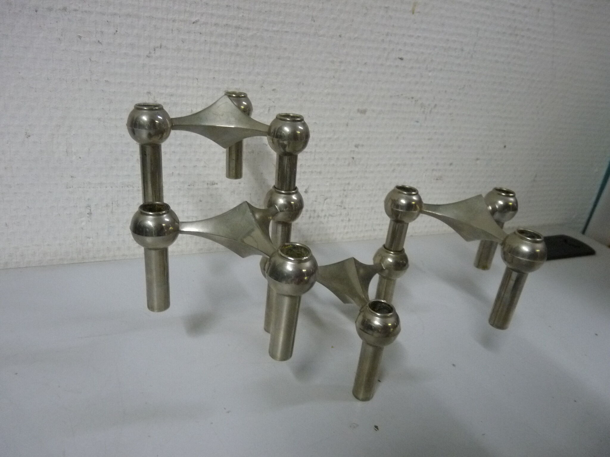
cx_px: 305
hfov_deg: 65.3
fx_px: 476
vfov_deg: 51.4
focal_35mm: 27
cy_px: 228
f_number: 2.8
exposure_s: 1/25
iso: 400
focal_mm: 4.8
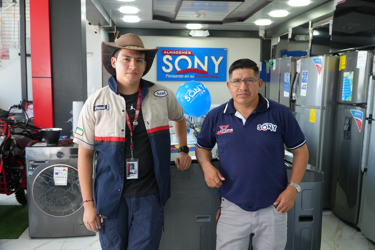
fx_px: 344
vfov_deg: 40.0
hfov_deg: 57.2
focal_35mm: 33
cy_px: 125
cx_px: 188
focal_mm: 22
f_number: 4
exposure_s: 1/160
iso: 400
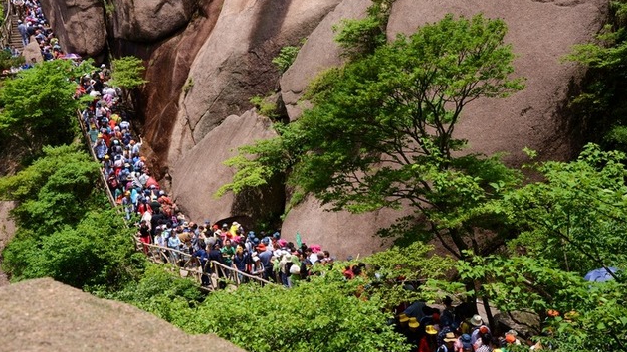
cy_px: 184
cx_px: 313
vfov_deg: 23.5
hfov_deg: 40.6
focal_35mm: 51
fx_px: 848
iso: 100
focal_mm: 32
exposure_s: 1/125
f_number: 11
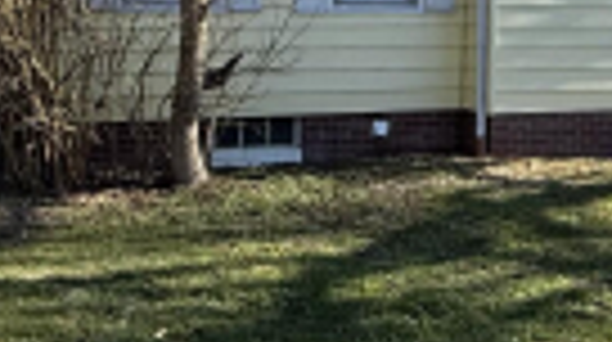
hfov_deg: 28.0
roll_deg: +0.0
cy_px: -158
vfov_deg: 15.0
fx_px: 1215
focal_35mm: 75
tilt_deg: +7.6
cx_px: 434
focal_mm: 2.22
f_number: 2.2
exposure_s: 1/841
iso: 50
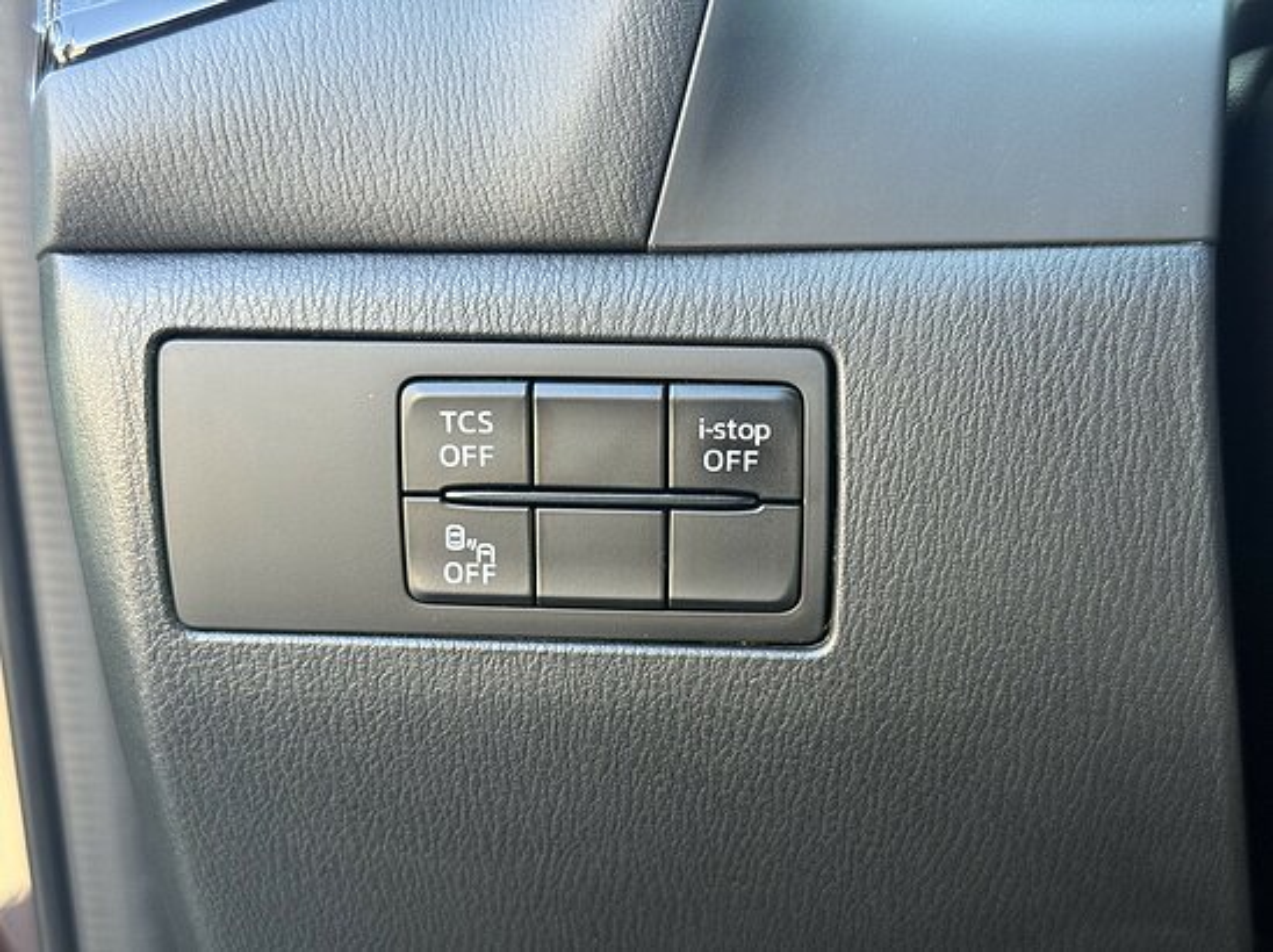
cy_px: 476
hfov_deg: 39.7
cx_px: 636
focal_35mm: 48
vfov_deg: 30.2
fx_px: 1764
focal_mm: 6.76
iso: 100
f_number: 1.78
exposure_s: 1/68
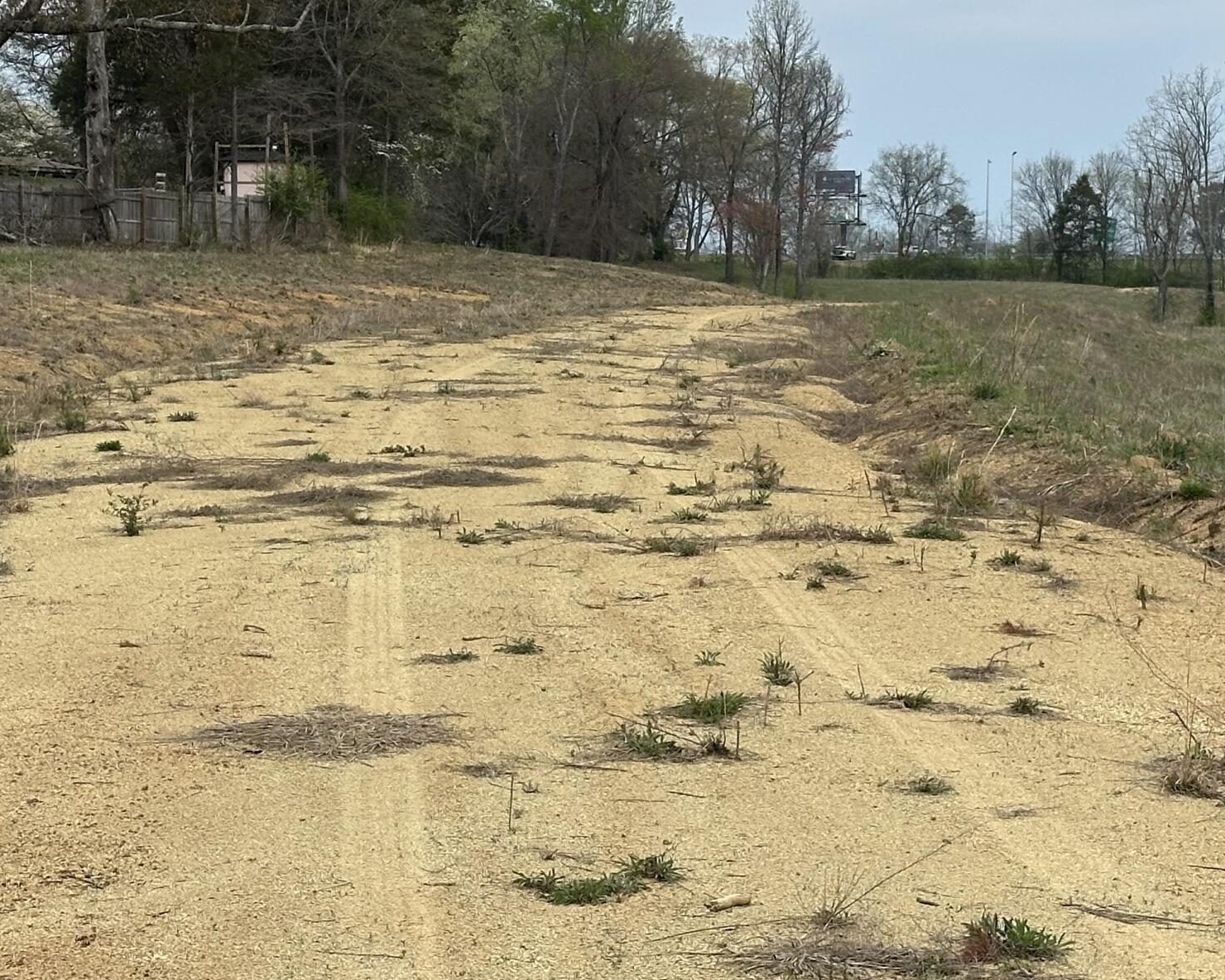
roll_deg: -1.1
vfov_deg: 16.2
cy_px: 387
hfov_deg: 20.2
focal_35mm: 95
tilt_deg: -1.0
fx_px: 3444
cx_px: 687
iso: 64
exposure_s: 1/3876
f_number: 1.78
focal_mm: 6.86
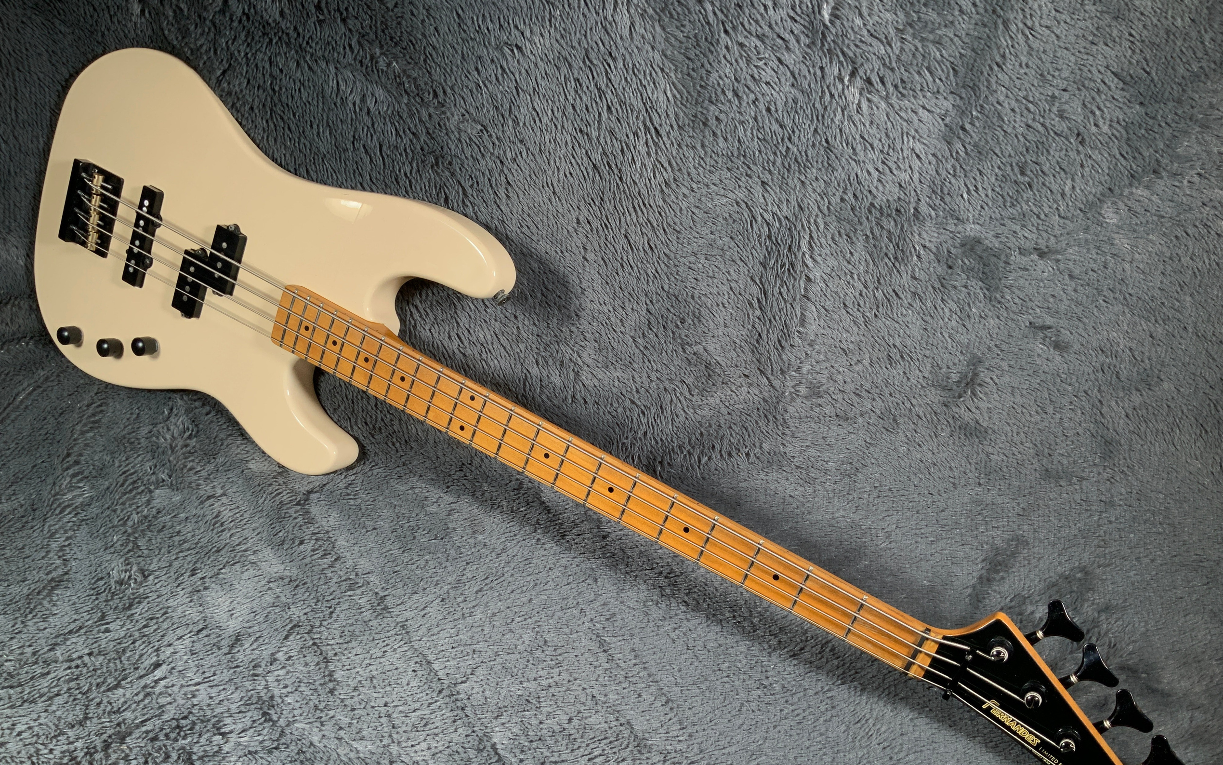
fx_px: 1033
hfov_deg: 61.2
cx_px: 614
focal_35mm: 31
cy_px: 448
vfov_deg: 40.5
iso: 25
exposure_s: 1/104
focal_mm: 3
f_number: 1.8
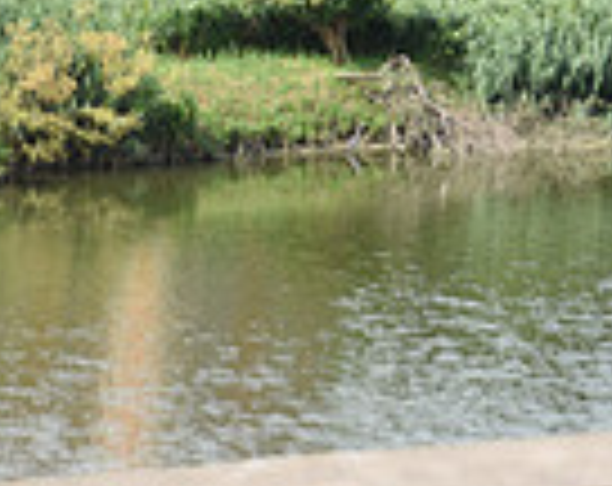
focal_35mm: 265
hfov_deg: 7.2
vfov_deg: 5.7
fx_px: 4786
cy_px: -263
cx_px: -171
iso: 100
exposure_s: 1/200
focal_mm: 66
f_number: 6.3
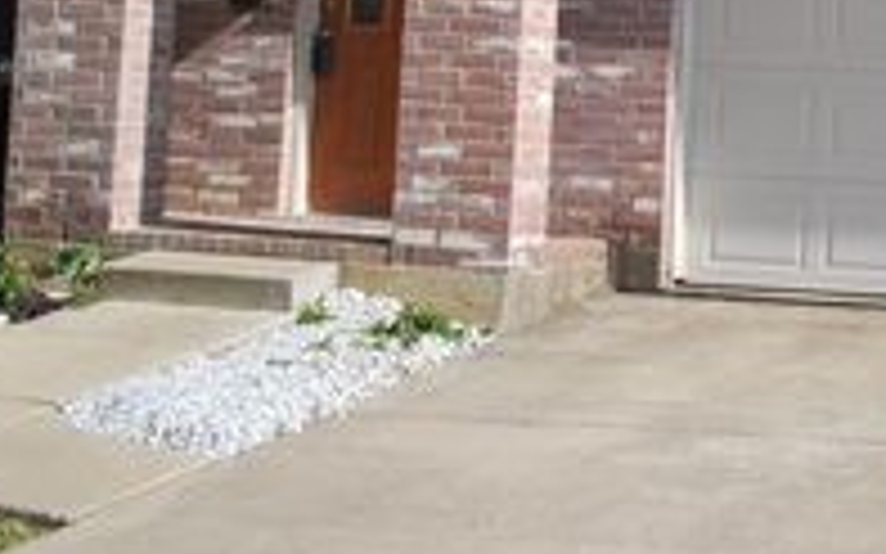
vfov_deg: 12.6
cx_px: 841
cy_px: -113
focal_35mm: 101
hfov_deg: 20.1
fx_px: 2438
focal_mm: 26
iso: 100
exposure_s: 1/1000
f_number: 4.2
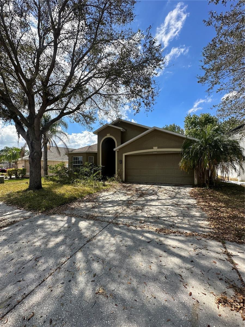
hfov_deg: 85.7
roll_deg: -0.2
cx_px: 122
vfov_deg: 102.1
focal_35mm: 14
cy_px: 164
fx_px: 132
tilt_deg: +1.5
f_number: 2.2
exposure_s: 1/1511
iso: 40
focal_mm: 2.22
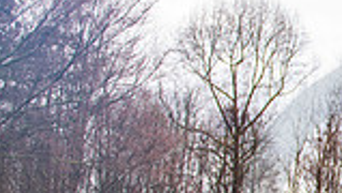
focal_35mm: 93
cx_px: 581
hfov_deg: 18.7
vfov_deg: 12.7
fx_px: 845
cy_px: 248
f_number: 2.8
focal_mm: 24
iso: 200
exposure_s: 1/400
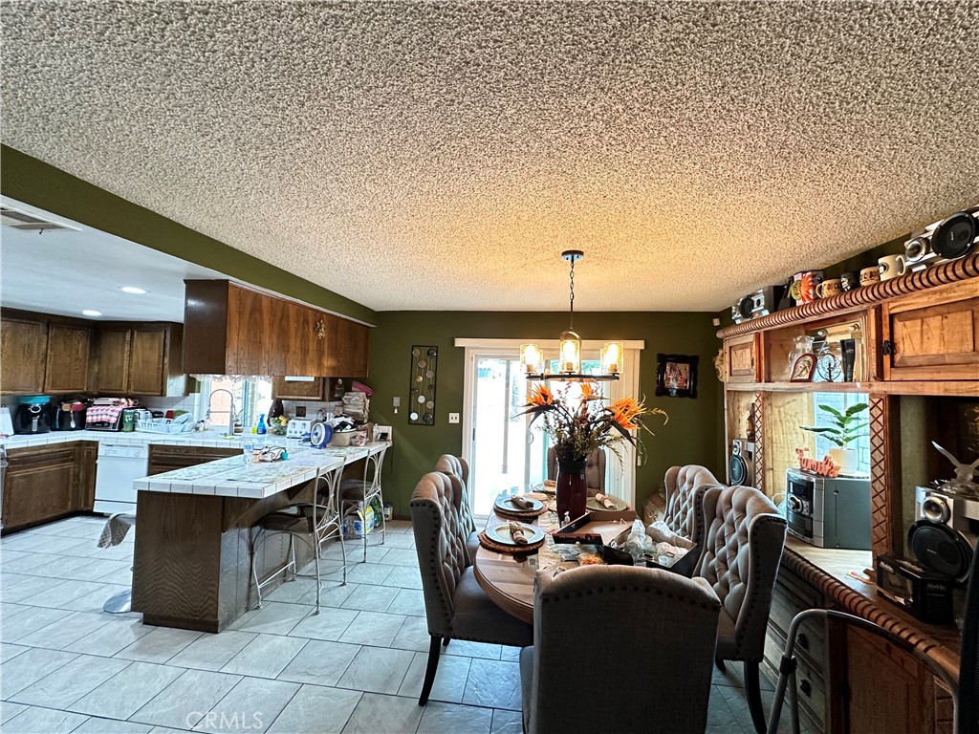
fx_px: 396
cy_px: 367
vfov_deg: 85.7
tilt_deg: +2.4
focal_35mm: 14
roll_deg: -1.8
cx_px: 490
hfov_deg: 102.1
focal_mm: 2.22
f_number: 2.2
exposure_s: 1/60
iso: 400
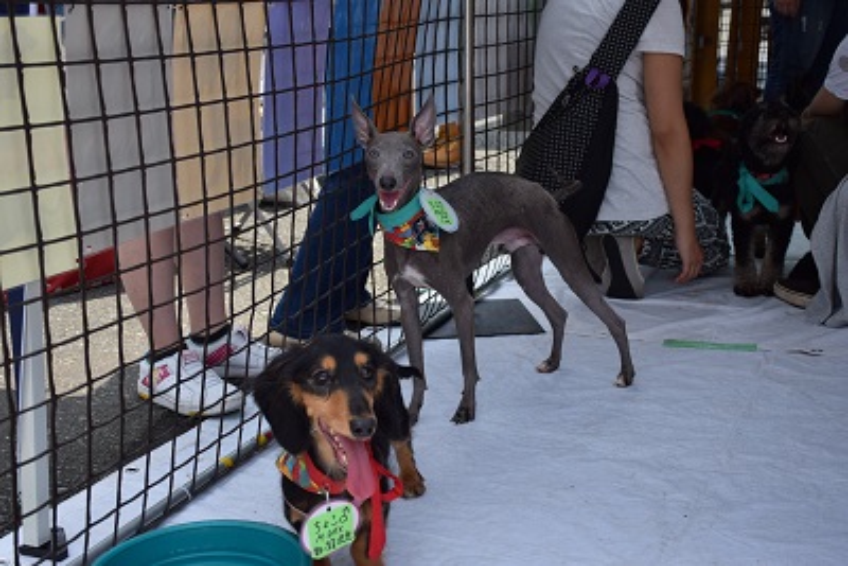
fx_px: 1202
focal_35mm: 51
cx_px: 424
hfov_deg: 38.9
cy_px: 283
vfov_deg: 26.5
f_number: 5
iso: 160
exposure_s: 1/800
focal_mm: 34
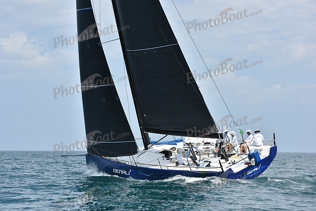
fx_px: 808
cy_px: 106
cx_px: 158
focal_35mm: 92
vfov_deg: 14.9
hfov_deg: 22.1
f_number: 7.1
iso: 250
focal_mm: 92
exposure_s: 1/1250
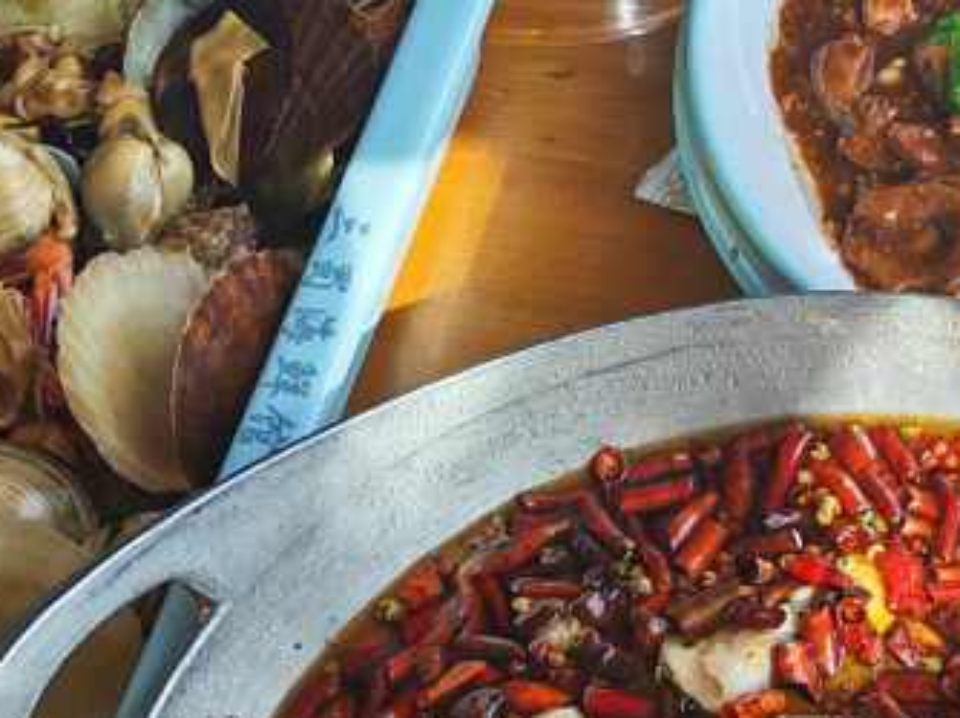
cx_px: 1176
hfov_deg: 19.9
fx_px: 2550
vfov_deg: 15.8
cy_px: 689
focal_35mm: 92
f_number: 1.95
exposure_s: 1/1200
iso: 50
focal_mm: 6.67
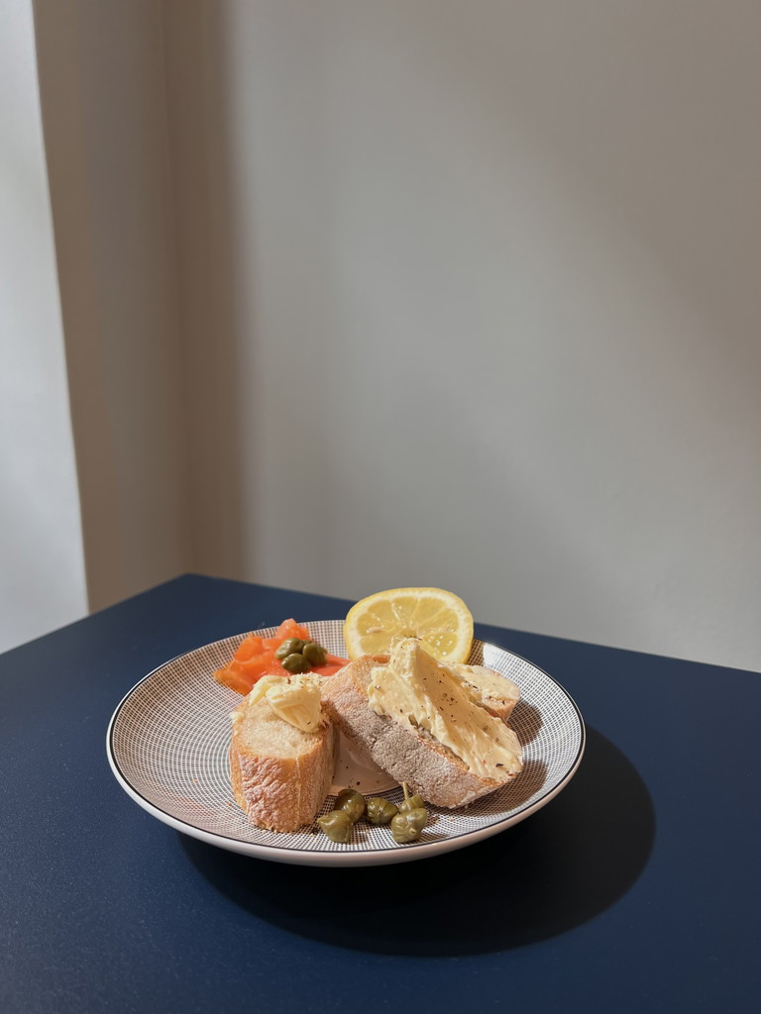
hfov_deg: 53.1
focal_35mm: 26
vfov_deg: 67.3
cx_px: 380
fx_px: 762
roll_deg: +0.5
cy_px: 507
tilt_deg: -12.0
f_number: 1.5
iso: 64
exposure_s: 1/121
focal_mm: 5.7
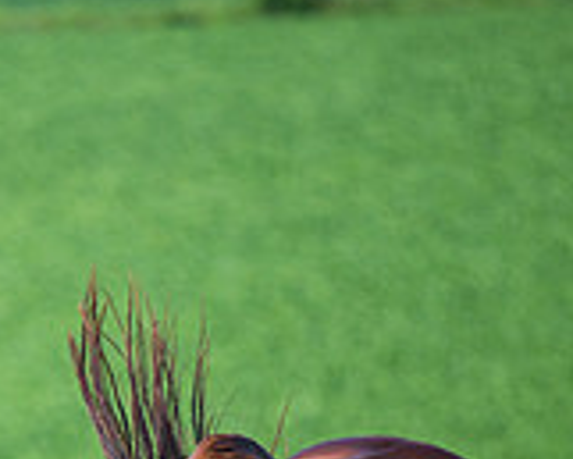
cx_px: -61
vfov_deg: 2.3
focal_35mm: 677
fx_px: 11488
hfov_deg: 2.9
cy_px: 639
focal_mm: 200
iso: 100
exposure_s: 1/1250
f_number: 2.8
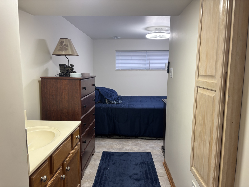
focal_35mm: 26
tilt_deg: -7.3
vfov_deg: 53.1
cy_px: 94
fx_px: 187
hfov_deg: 67.3
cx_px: 124
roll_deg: -0.7
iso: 64
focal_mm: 5.96
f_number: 1.6
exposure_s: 1/60
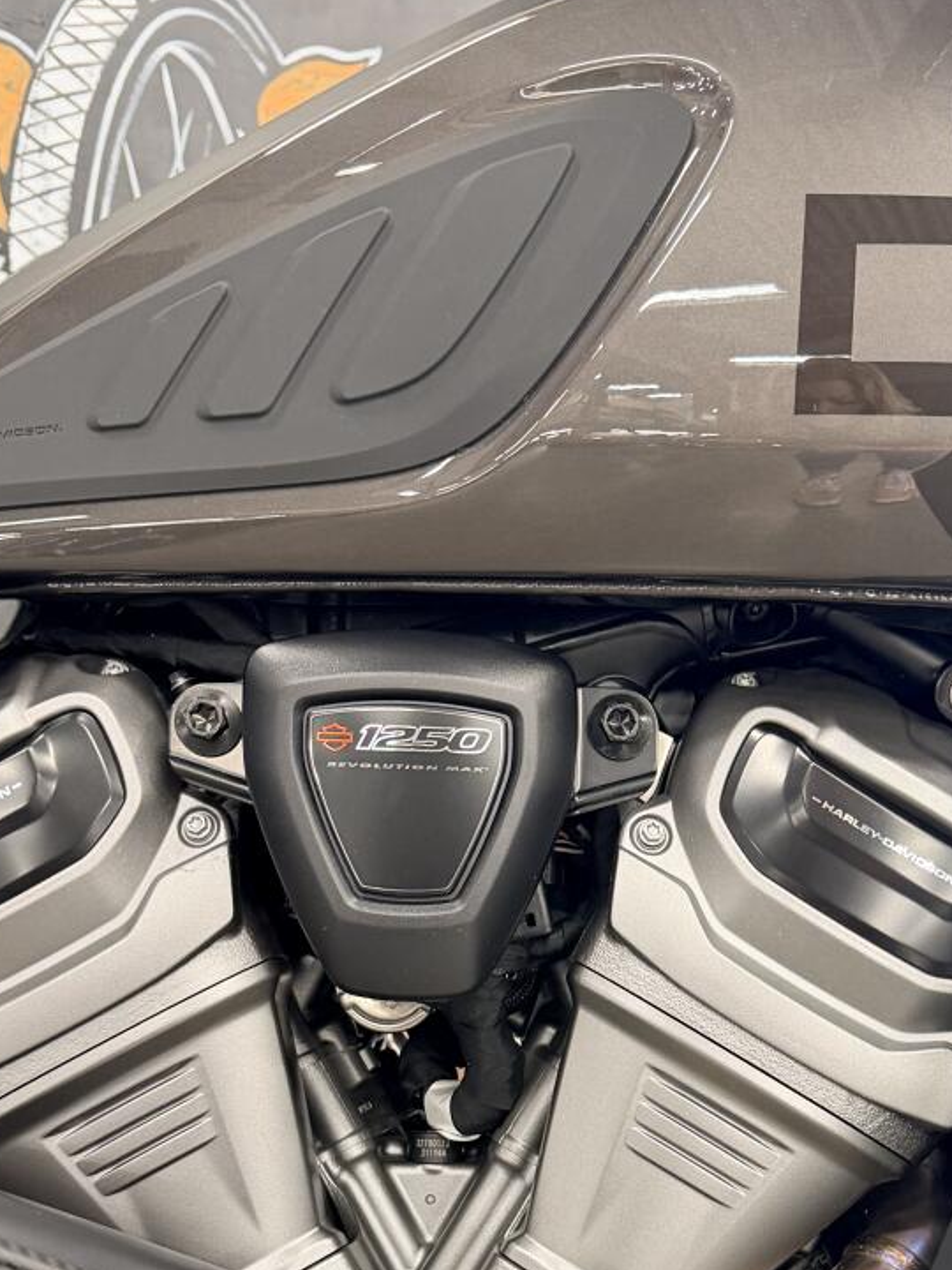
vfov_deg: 36.4
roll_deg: -1.2
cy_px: 1078
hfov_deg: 28.9
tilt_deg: -16.7
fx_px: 1833
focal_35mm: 50
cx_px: 655
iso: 320
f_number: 1.78
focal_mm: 6.76
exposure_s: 1/60
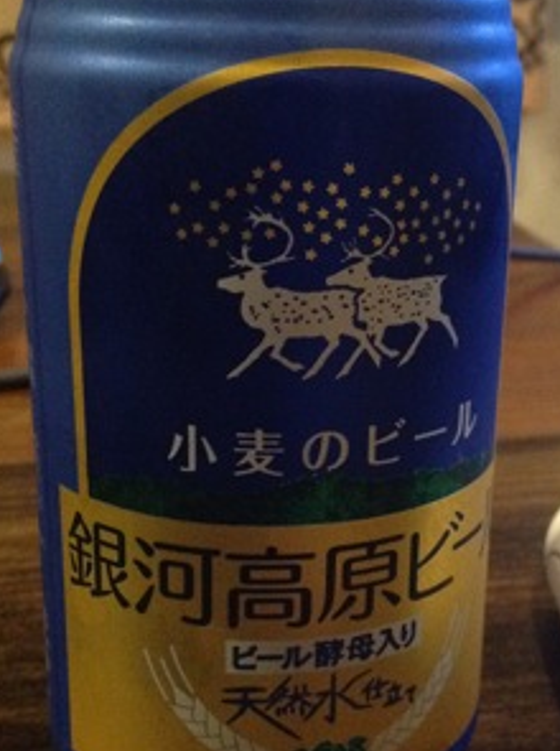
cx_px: 358
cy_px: 410
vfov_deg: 33.8
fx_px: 1234
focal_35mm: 57
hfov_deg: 25.5
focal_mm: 4.28
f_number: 2.4
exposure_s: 1/15
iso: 1000
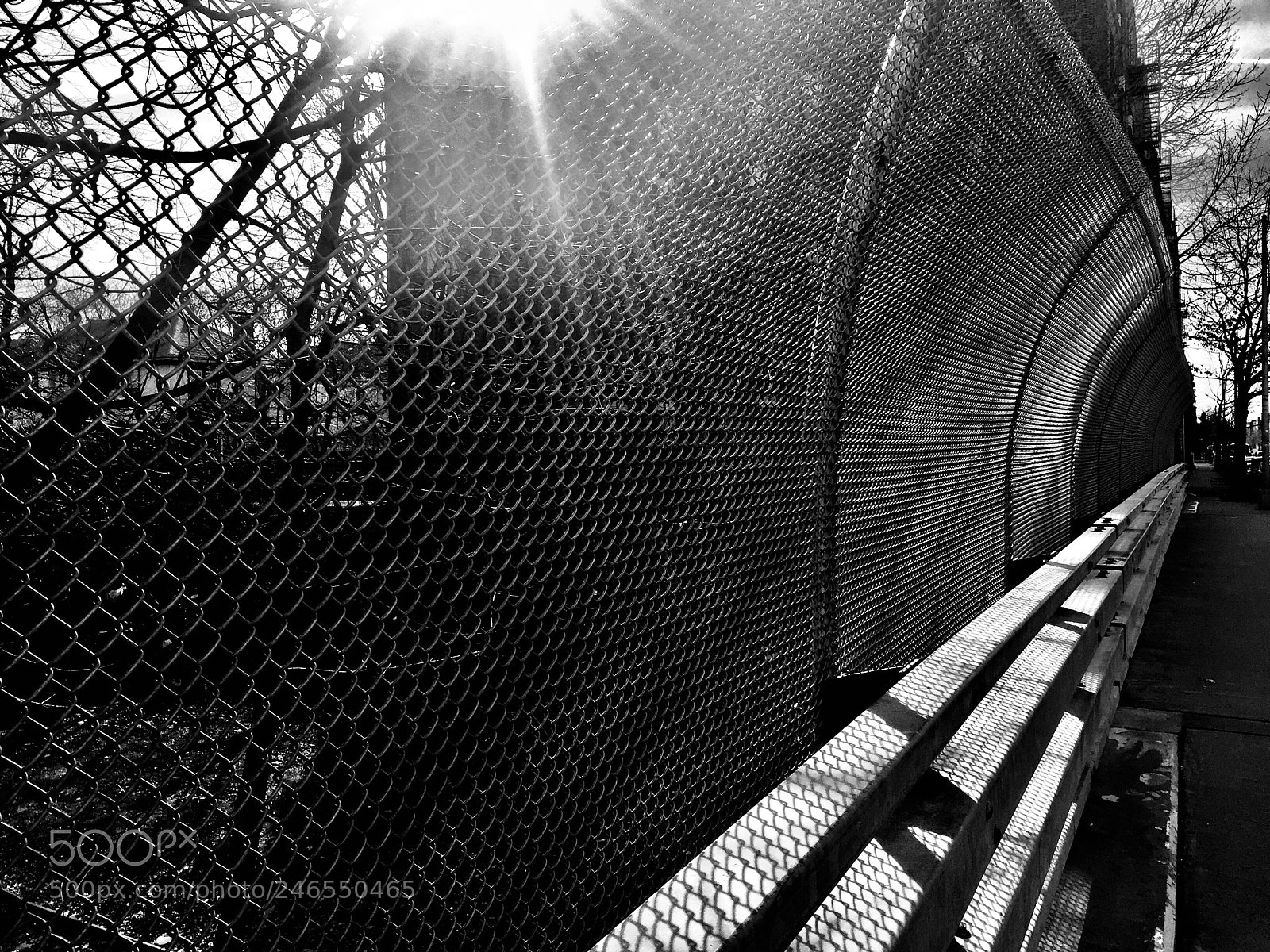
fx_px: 1064
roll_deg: -0.3
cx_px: 635
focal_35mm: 29
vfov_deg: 48.2
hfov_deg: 61.7
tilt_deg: +0.1
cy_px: 476
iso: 32
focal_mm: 4.15
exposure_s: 1/1068
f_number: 2.2
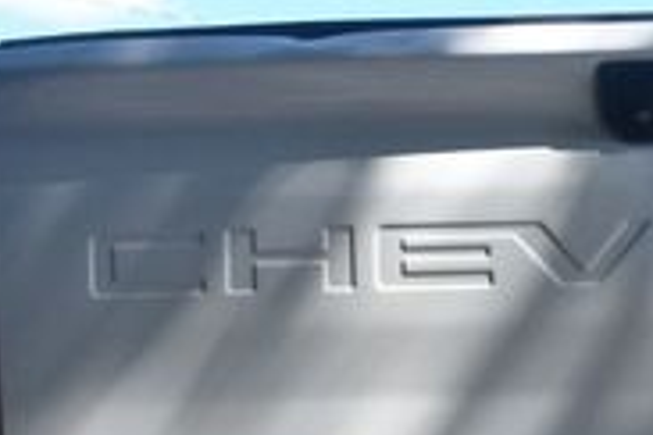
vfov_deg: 12.6
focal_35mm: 105
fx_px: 1904
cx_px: 714
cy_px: 556
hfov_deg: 18.7
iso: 200
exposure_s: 1/250
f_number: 7.1
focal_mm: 20
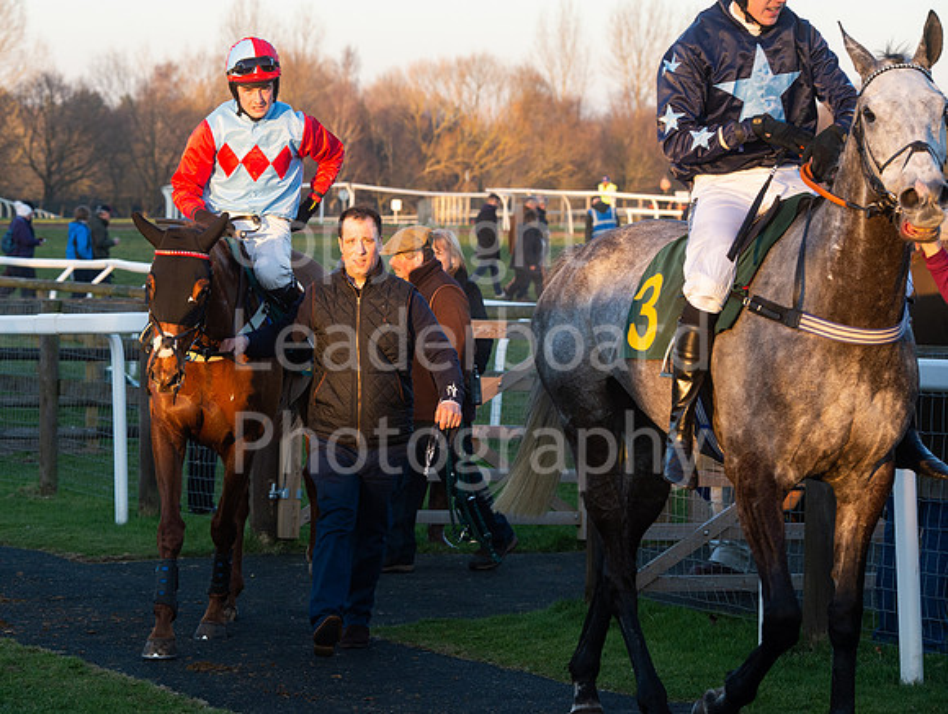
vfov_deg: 10.2
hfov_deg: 13.6
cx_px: 307
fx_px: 3982
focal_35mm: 145
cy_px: 351
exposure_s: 1/400
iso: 1000
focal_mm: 112
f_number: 8
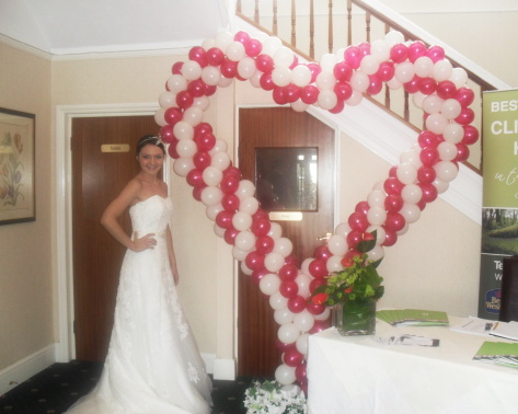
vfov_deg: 40.1
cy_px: 207
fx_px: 567
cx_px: 272
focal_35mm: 37
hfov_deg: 49.1
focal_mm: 6.3
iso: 200
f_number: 3.2
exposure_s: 1/45
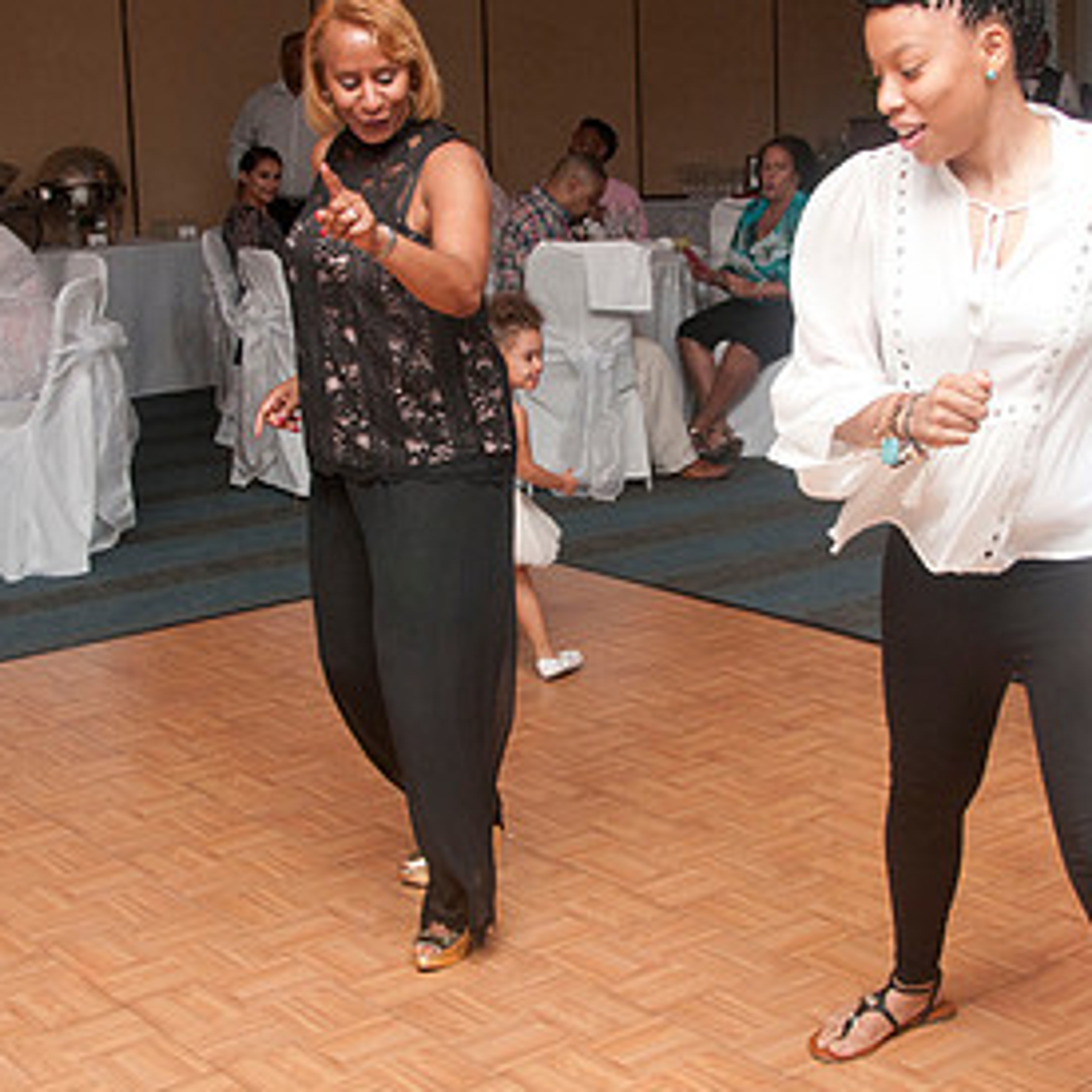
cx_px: 596
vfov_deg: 29.0
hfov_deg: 29.1
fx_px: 2106
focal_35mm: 59
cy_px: 435
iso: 400
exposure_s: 1/125
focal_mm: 22
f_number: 5.6
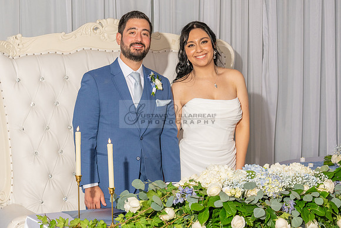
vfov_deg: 14.4
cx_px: 170
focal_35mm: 95
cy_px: 155
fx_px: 901
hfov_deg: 21.4
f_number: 8
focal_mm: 70
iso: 640
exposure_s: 1/160
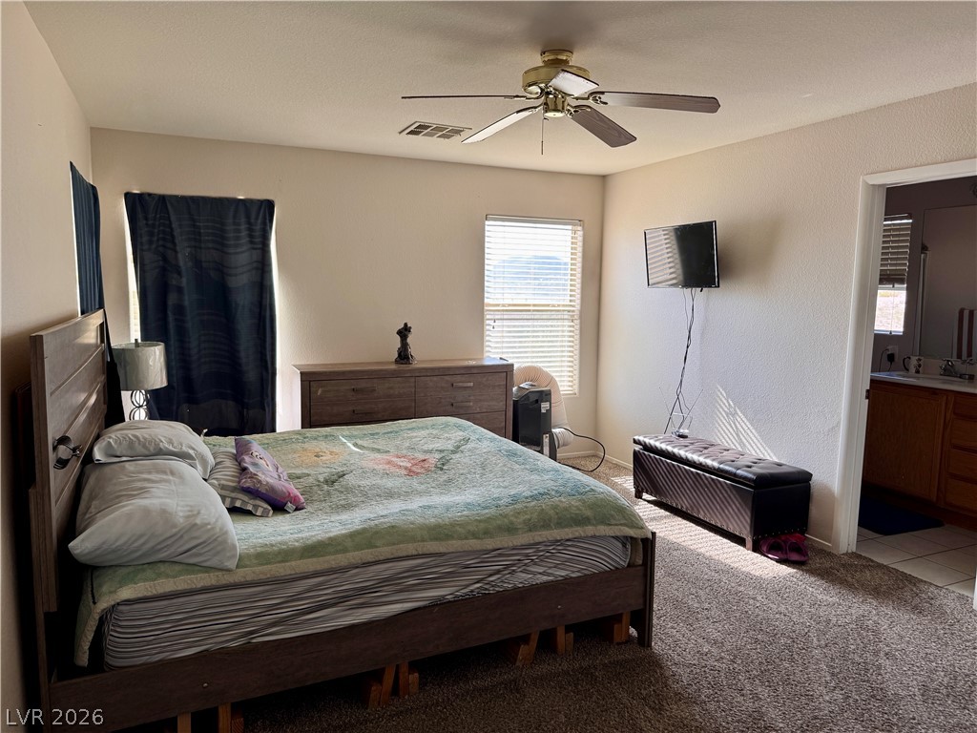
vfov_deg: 56.8
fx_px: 677
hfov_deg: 71.6
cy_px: 366
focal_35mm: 24
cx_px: 488
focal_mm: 6.76
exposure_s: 1/192
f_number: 1.78
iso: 64
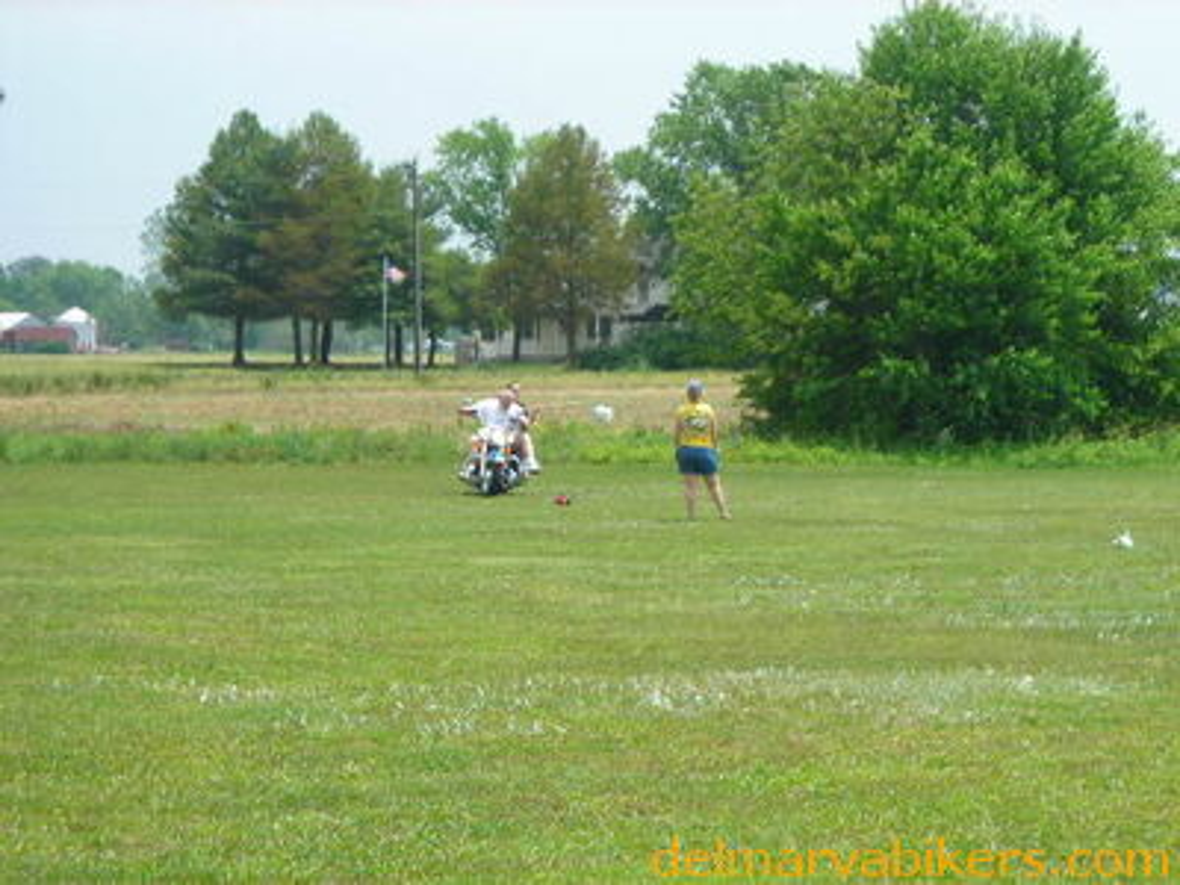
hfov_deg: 17.0
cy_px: 442
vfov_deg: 12.8
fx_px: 3954
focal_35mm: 116
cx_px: 590
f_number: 5.3
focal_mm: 19.2
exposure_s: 1/172
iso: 50
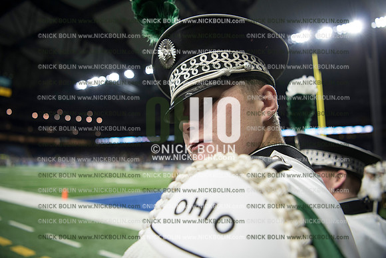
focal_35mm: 24
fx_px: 257
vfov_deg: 53.2
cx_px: 193
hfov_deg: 73.7
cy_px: 129
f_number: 2.8
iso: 1250
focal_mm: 24
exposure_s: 1/800
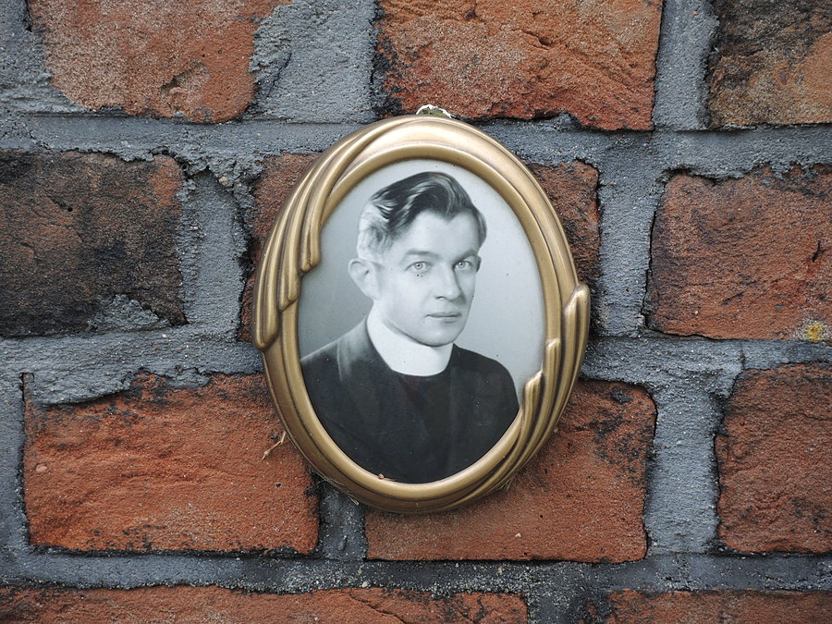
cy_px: 312
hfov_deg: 11.3
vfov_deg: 8.5
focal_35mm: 175
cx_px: 416
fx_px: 4206
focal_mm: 37.4
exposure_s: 1/60
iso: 200
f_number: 4
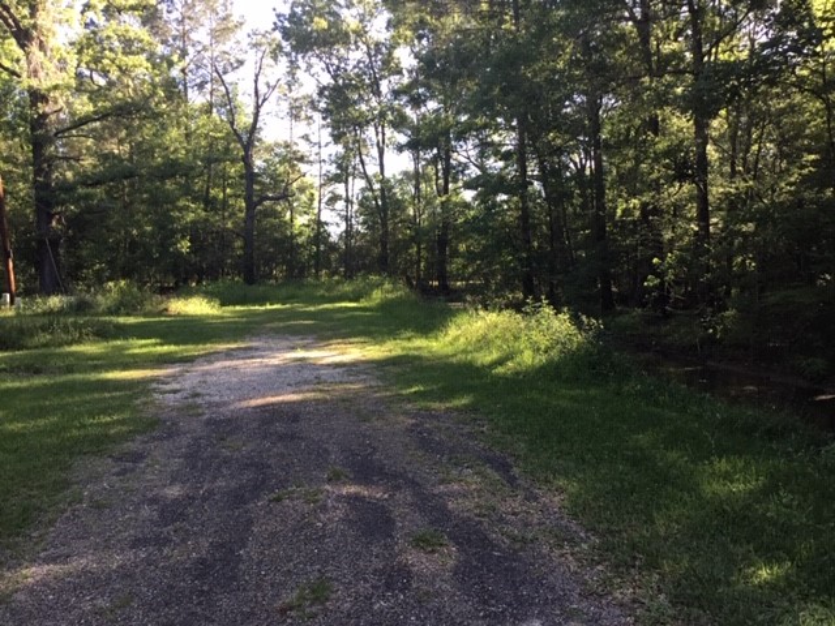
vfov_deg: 45.4
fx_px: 748
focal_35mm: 31
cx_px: 418
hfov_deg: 58.4
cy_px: 313
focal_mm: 3.3
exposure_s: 1/120
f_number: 2.4
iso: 32
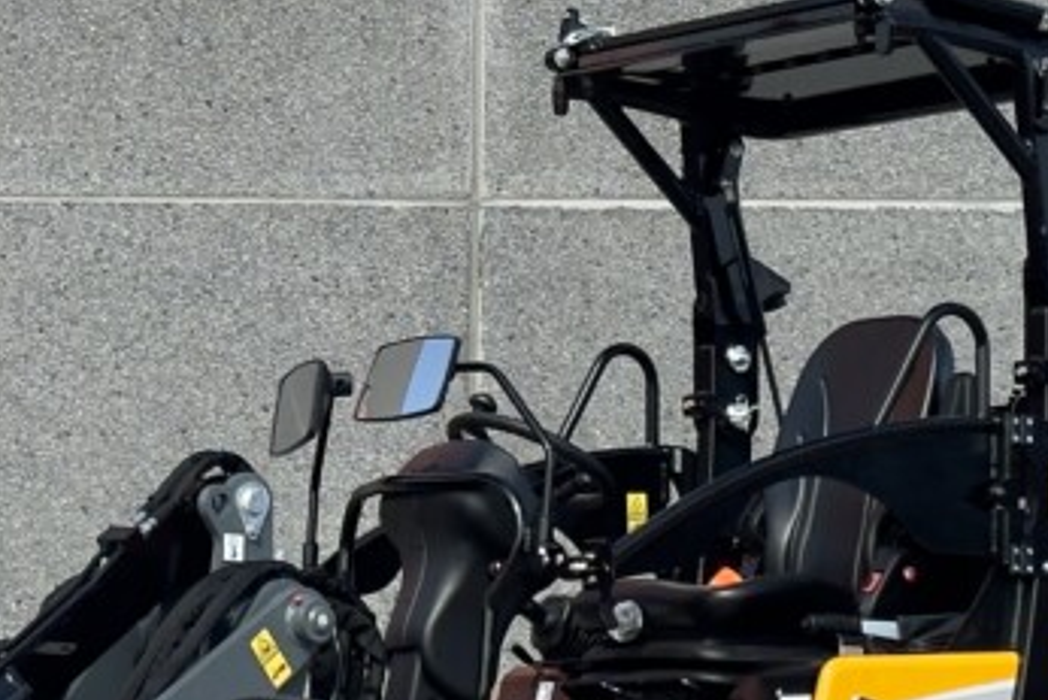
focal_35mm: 173
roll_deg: -0.7
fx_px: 5038
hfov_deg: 11.9
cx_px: 448
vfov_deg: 7.9
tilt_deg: +4.8
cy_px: 418
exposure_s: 1/3096
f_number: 1.78
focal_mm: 6.76
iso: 64
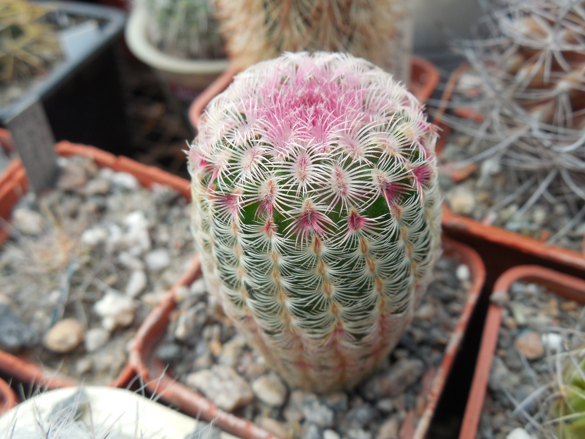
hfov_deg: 58.4
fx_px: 524
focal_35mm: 31
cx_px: 292
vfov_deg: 45.4
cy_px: 220
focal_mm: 5.6
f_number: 3.6
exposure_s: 1/200
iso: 125
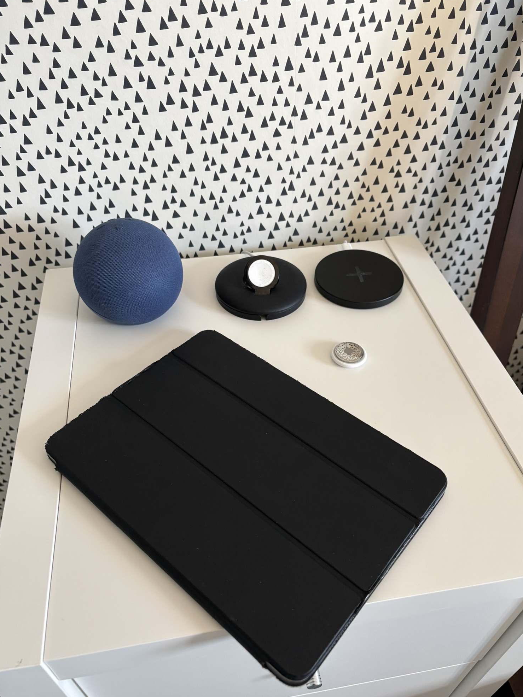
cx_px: 264
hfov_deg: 51.4
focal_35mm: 27
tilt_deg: -42.0
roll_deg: +1.5
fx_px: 544
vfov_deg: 65.3
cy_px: 353
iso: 200
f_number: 1.6
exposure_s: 1/60
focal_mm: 5.96
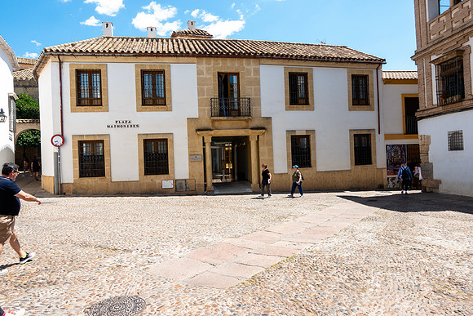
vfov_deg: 53.2
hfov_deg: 73.7
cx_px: 236
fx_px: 315
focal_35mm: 24
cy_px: 158
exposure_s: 1/320
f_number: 4.5
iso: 125
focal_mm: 8.8
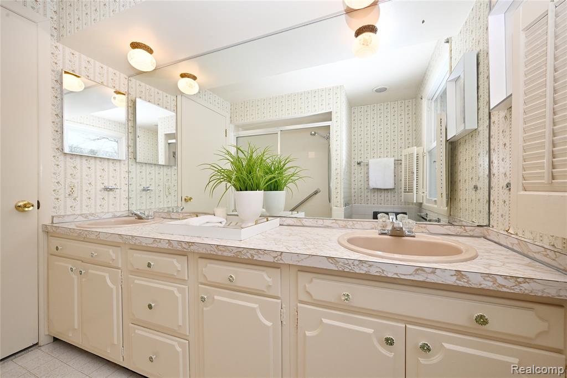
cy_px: 189
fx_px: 220
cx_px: 284
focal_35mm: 14
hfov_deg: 104.3
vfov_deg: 81.2
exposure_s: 1/60
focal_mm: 14
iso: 800
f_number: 10
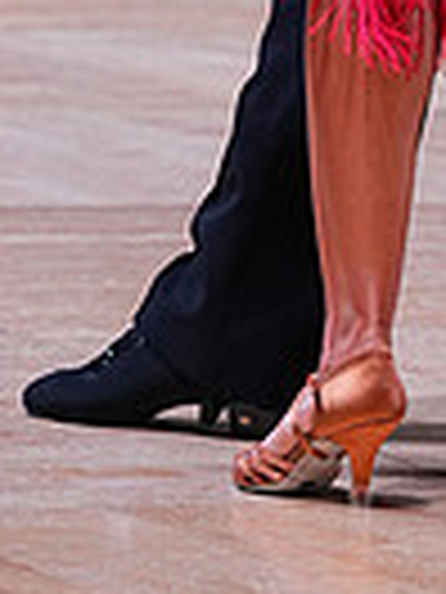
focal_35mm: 455
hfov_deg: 3.3
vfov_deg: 4.3
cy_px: -688
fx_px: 7816
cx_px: 610
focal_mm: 108
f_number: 4
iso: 1000
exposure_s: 1/400
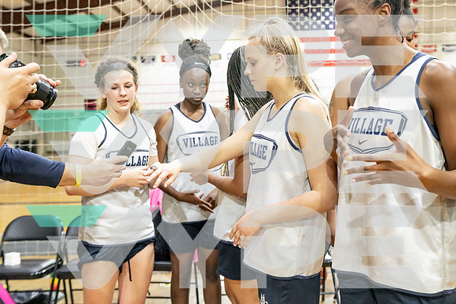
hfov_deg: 45.4
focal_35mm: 43
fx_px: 545
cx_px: 228
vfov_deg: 31.2
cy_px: 152
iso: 2500
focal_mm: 43
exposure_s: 1/250
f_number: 4
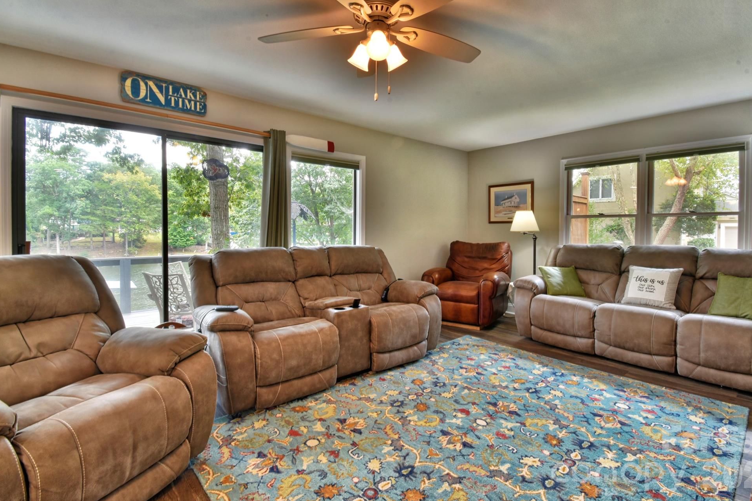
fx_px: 334
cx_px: 386
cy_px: 235
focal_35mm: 16
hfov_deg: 96.7
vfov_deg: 73.7
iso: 100
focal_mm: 10
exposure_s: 1
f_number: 20
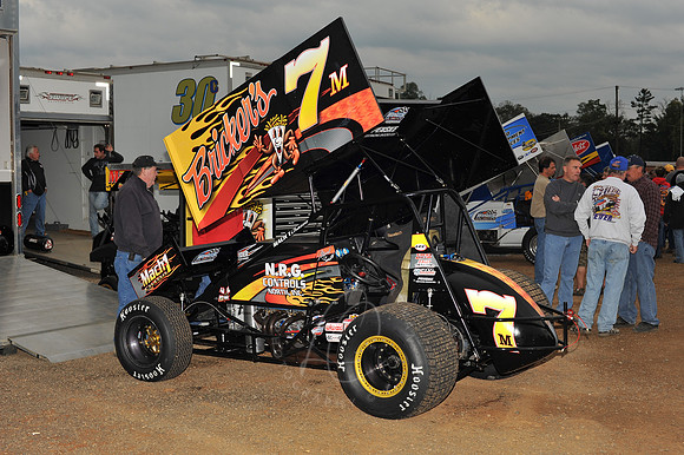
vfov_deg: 27.0
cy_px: 228
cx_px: 342
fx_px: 949
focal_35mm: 50
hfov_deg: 39.6
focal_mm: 50
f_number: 6.3
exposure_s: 1/250
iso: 250
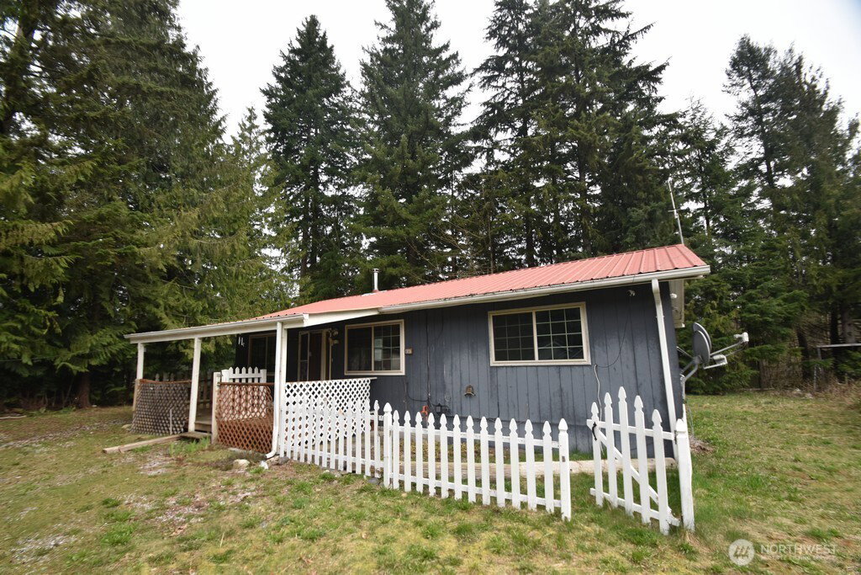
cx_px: 430
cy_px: 288
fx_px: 359
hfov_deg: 100.4
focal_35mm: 15
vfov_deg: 77.3
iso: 360
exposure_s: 1/250
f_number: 5.6
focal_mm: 10
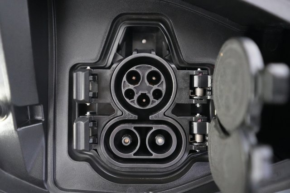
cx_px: 145
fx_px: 225
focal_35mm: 28
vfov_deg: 46.4
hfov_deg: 65.5
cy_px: 96
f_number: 2.8
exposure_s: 1/50
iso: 12800
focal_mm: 28
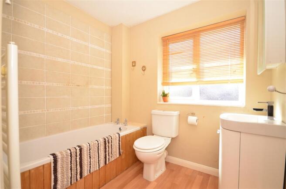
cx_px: 143
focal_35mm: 16
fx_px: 131
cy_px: 94
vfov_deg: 71.8
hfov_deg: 95.1
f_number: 5
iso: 200
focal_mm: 11
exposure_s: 1/60
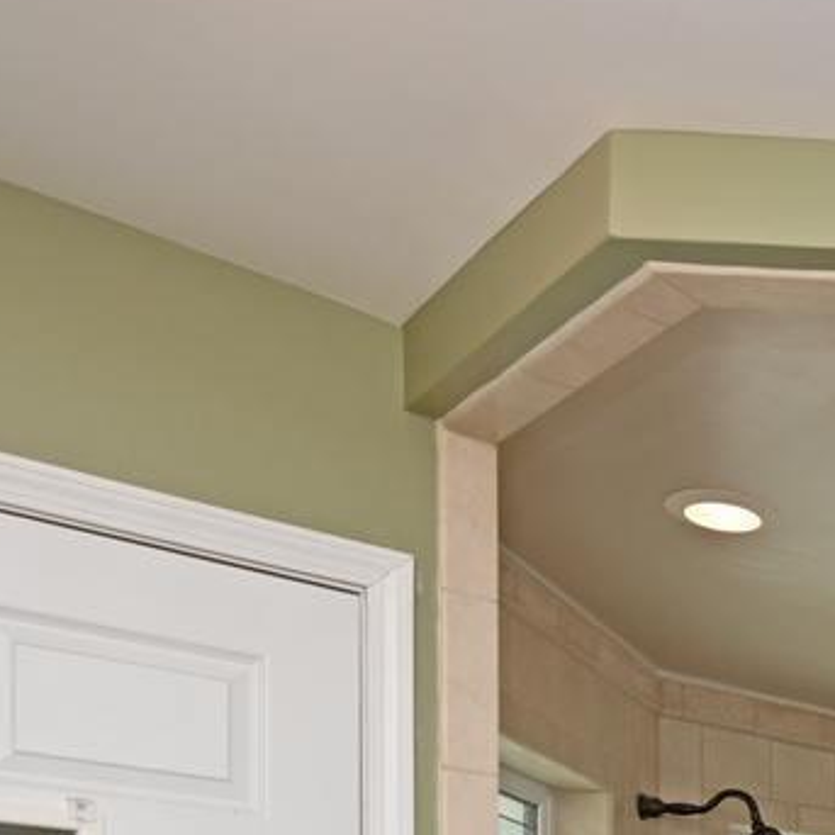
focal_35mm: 52
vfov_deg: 27.2
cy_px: 1103
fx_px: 1419
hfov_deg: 25.2
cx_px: 1242
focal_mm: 14
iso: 200
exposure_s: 1/125
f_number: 5.6
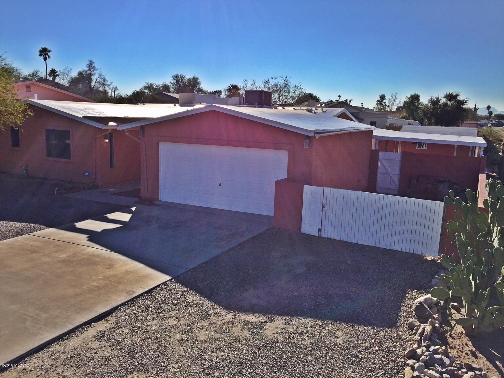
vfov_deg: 48.2
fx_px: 422
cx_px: 252
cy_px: 189
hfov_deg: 61.7
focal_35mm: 29
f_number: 2.2
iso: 32
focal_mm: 4.15
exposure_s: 1/4950
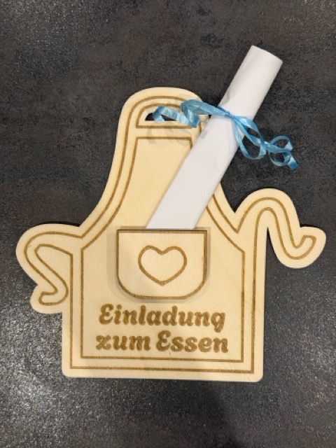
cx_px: 168
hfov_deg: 30.3
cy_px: 224
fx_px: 621
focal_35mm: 48
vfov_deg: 39.7
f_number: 1.78
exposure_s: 1/33
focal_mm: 6.76
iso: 250
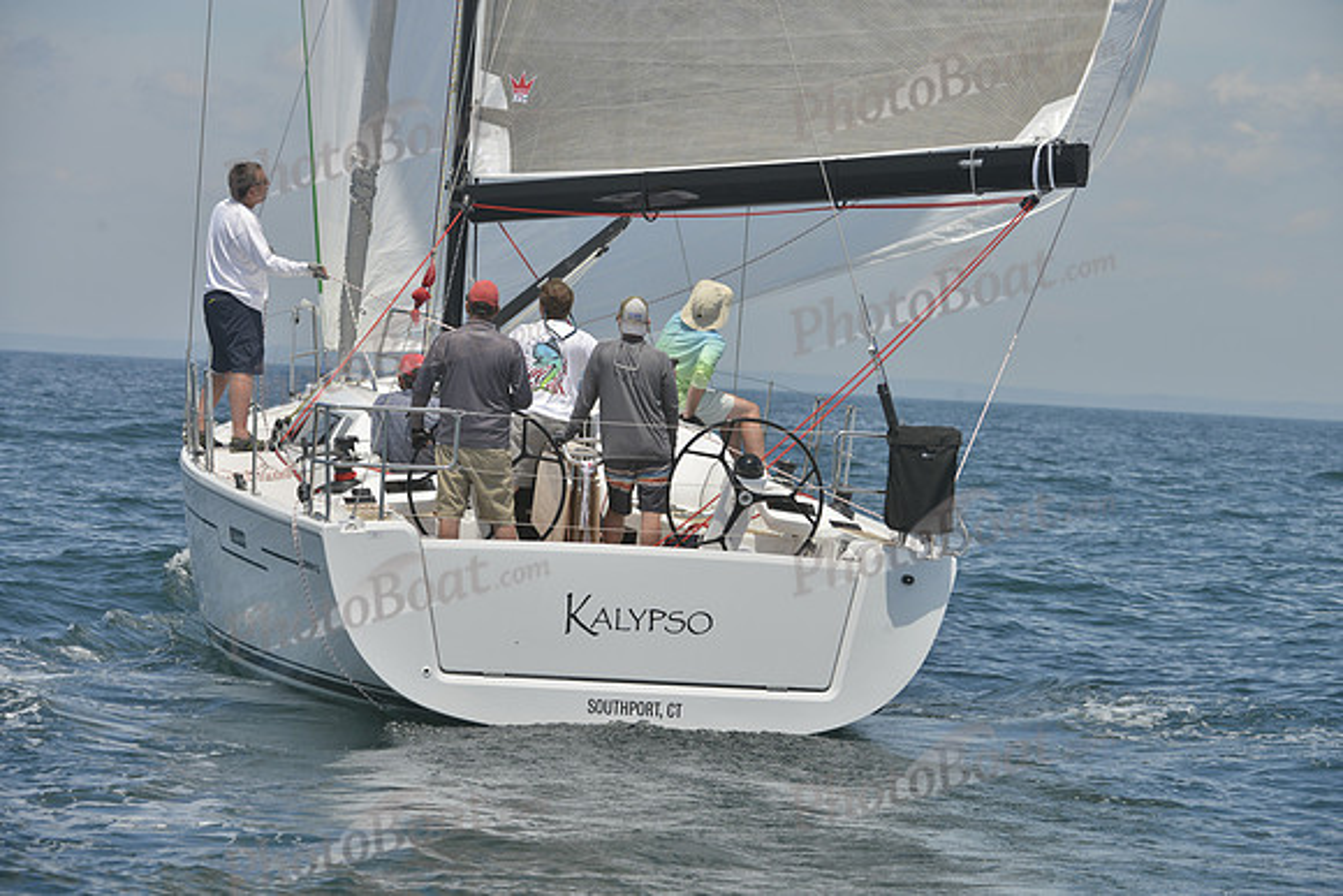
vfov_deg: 6.9
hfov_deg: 10.3
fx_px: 7463
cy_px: 448
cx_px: 672
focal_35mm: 200
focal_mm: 200
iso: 280
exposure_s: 1/800
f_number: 9
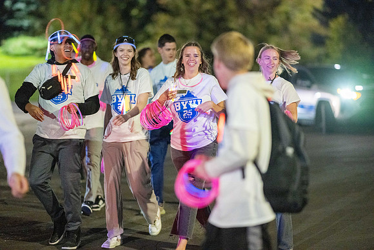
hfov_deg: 19.5
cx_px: 187
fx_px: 1091
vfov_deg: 13.0
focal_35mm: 105
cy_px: 125
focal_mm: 105
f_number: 1.4
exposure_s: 1/320
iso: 10000
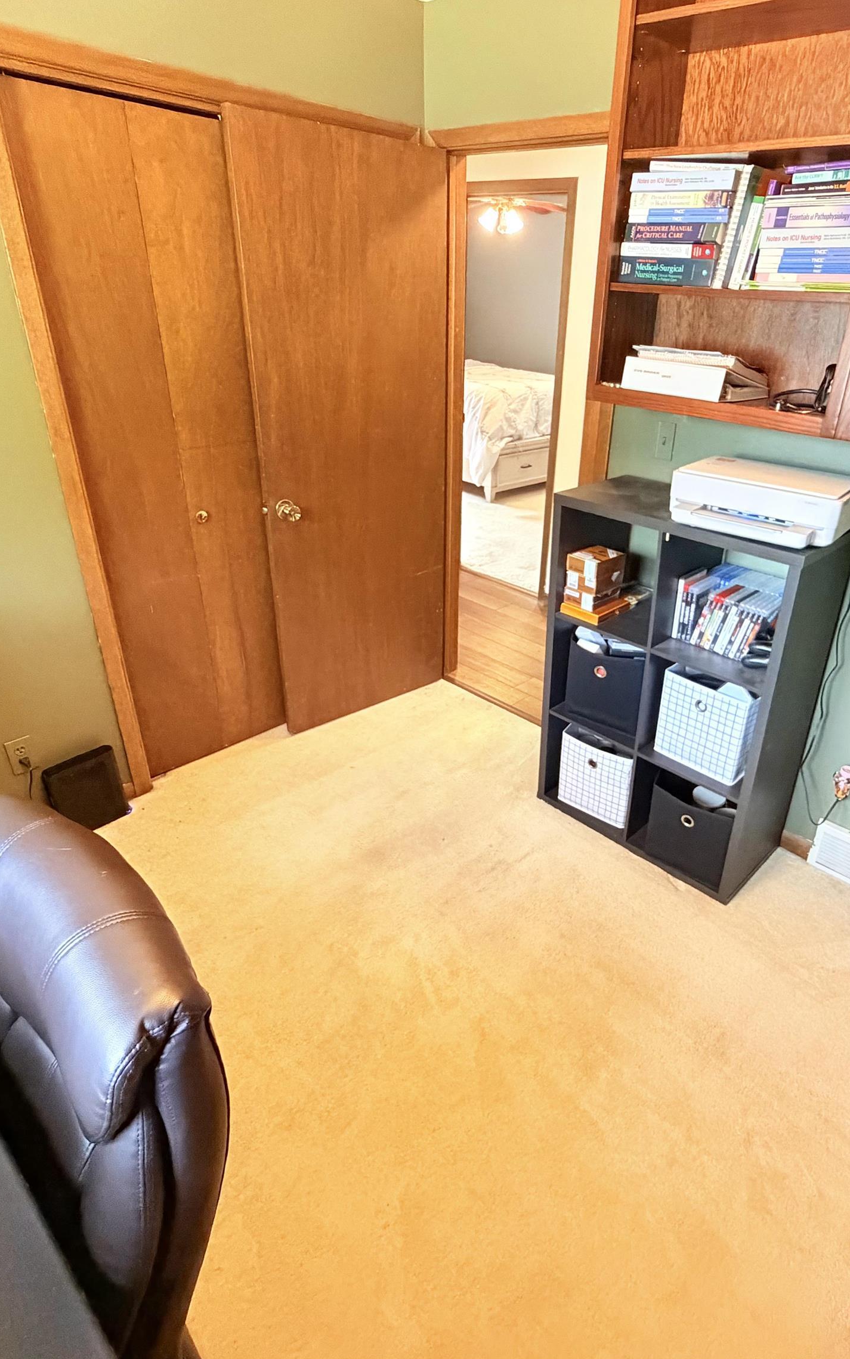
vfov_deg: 85.1
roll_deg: -3.5
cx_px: 529
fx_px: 741
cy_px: 677
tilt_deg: -27.9
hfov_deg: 58.9
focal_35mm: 20
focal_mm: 2.22
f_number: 2.2
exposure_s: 1/60
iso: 800
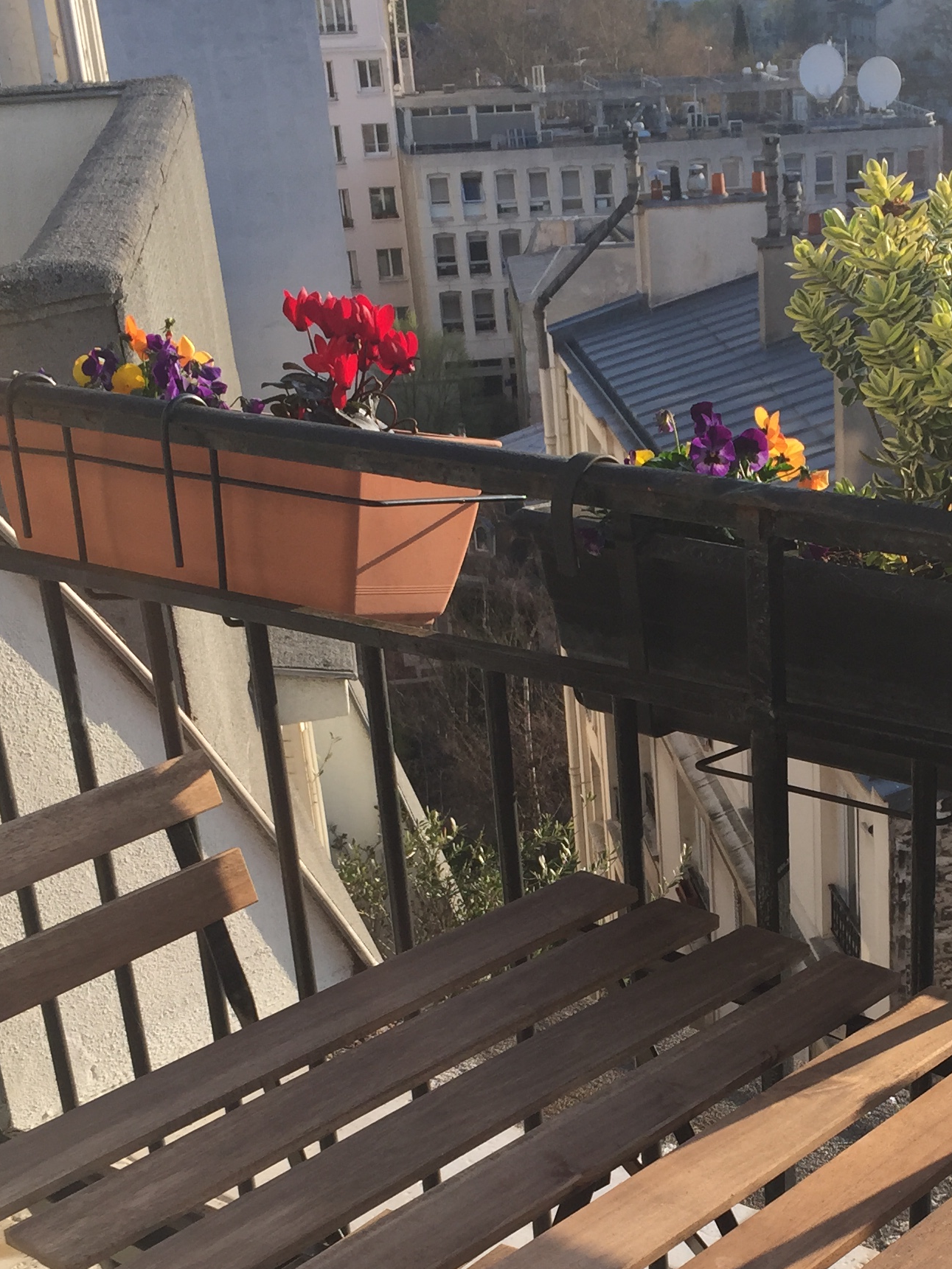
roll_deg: +2.1
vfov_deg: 34.3
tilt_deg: -25.9
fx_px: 2017
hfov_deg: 26.0
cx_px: 783
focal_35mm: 55
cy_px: 932
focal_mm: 4.15
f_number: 2.2
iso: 32
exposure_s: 1/670
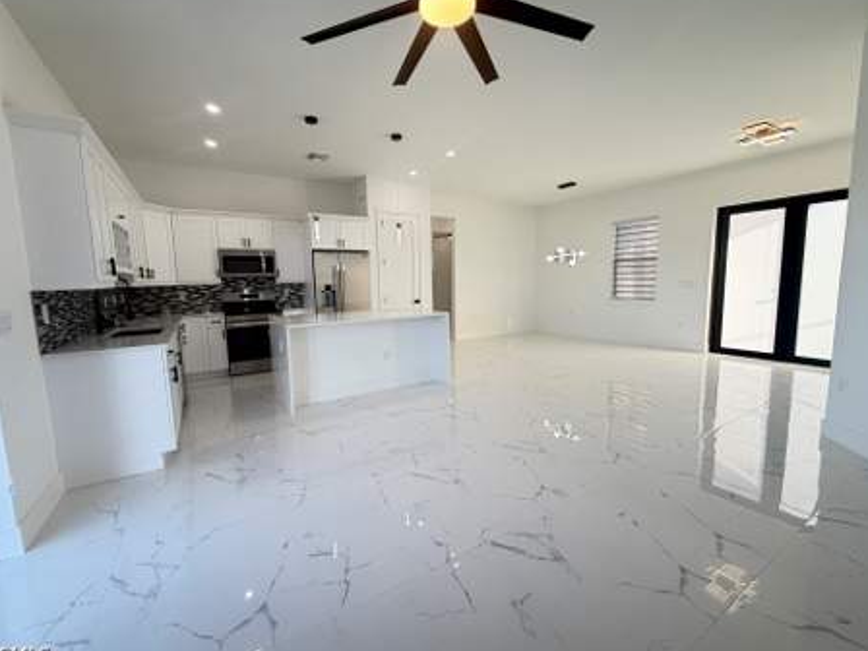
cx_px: 430
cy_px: 322
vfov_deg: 81.7
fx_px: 376
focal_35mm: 15
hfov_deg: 98.2
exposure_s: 1/120
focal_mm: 2.22
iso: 125
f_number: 2.2
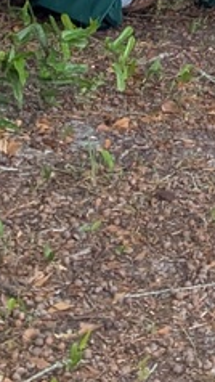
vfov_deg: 9.1
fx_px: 2279
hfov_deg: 5.2
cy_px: -360
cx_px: 545
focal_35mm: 225
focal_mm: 6.81
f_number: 1.85
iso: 36
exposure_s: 1/311
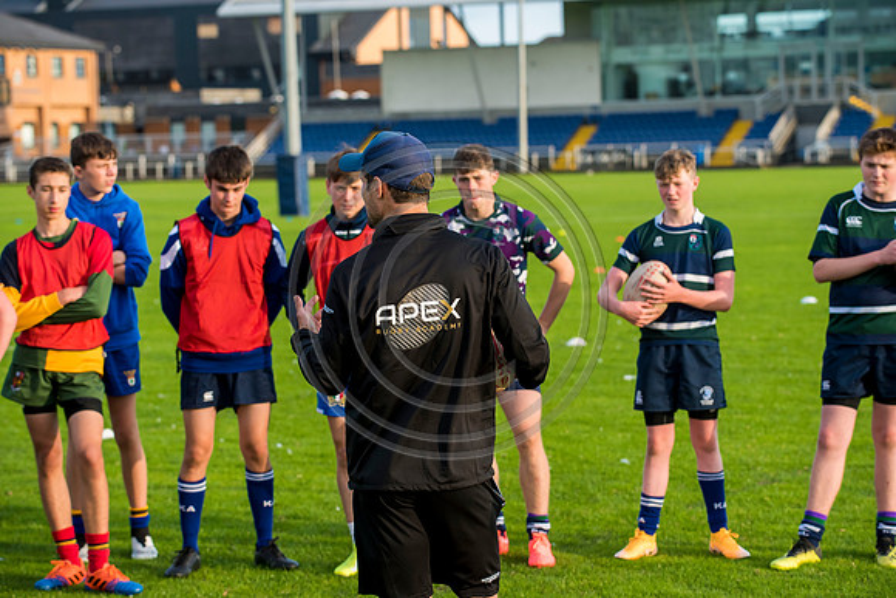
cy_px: 299
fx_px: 2788
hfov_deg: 18.3
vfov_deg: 12.2
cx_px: 448
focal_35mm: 112
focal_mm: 112
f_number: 5
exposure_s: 1/500
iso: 640
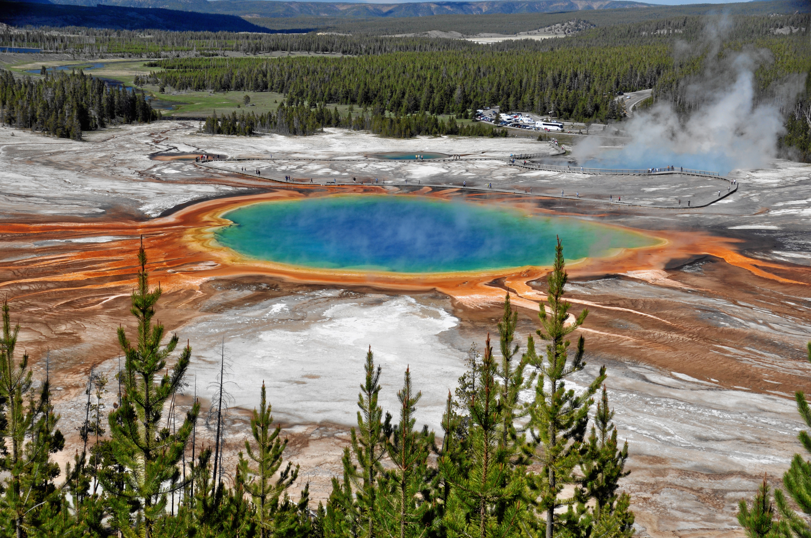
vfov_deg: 28.0
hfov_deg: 41.2
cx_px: 406
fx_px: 1080
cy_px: 269
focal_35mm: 48
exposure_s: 1/320
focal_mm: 32
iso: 200
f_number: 8
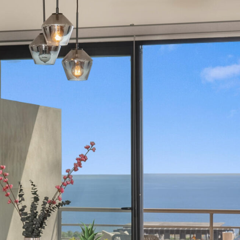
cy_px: 228
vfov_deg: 11.7
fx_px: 1161
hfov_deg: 11.5
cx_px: -55
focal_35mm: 148
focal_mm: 44
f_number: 13
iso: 320
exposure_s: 1/60
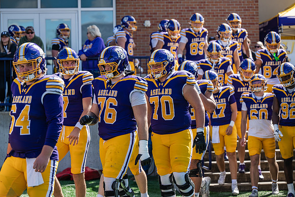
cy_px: 98
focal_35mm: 105
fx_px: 861
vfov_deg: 13.0
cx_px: 148
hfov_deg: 19.5
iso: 100
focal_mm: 105
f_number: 3.5
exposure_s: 1/400
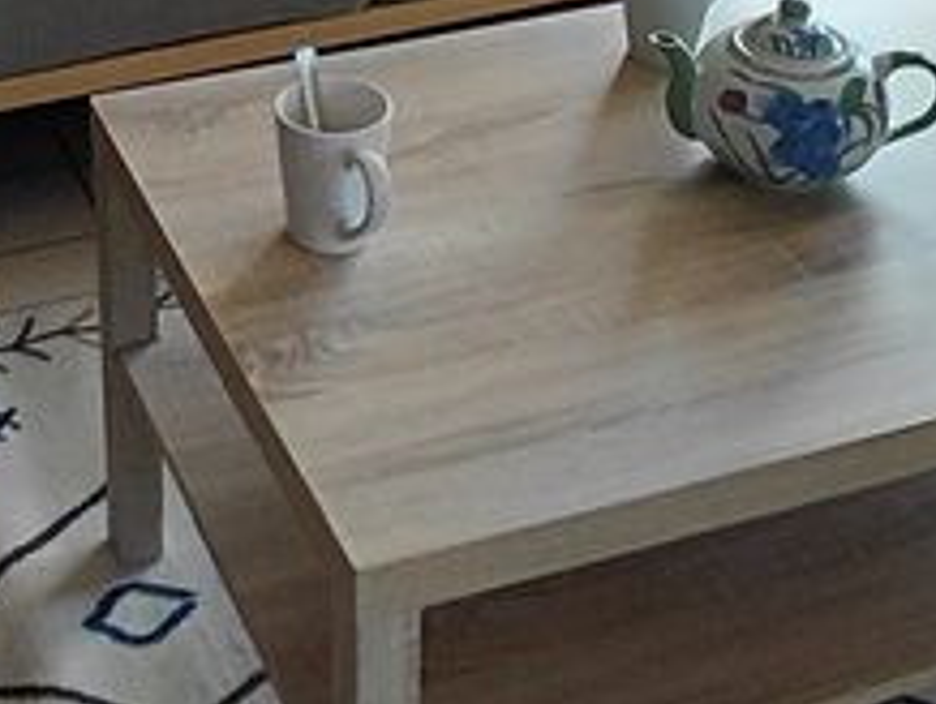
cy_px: -249
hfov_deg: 25.6
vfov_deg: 18.2
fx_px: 2030
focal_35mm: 75
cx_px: 219
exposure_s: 1/120
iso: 80
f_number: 2.2
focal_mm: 1.64
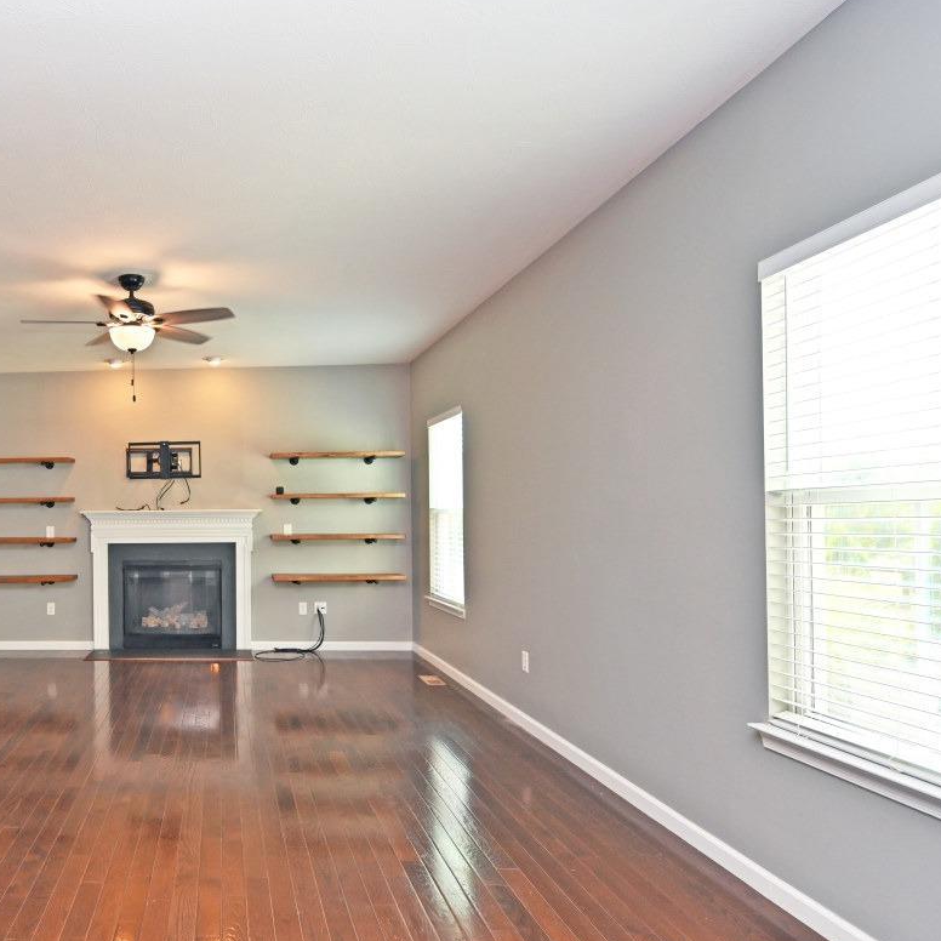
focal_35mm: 23
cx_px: 179
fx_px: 707
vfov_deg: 67.1
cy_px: 513
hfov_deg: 61.3
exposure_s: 1/60
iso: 200
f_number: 4
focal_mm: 14
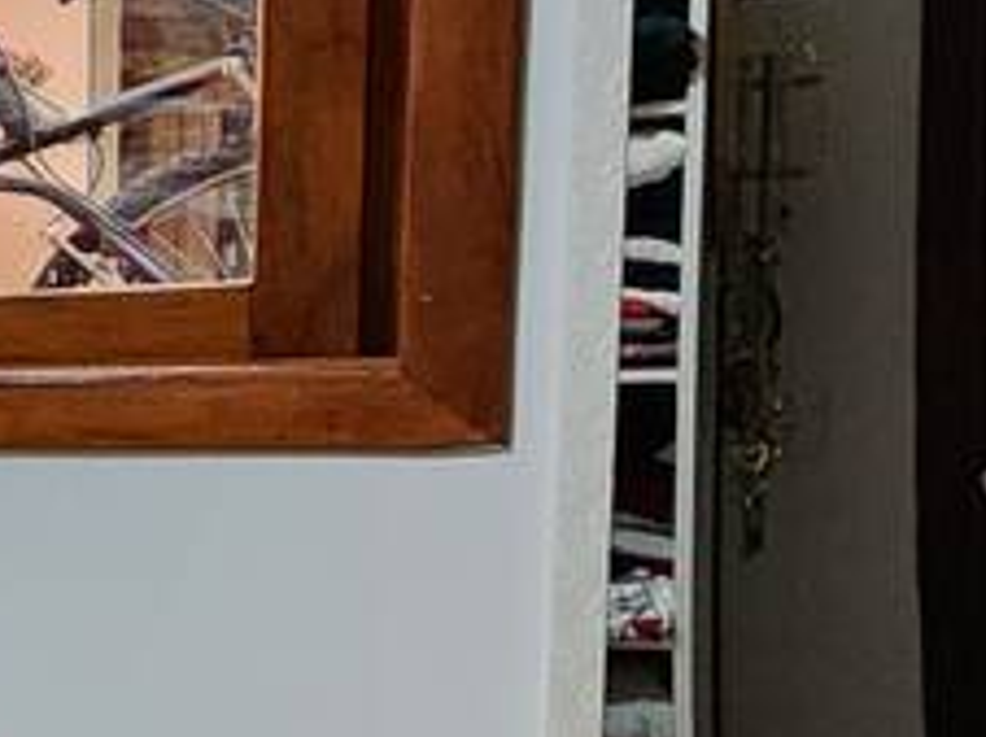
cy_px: 597
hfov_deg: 12.8
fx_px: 2362
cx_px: -1732
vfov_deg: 17.6
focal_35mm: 83
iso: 400
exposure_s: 1/60
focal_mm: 2.2
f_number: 2.2
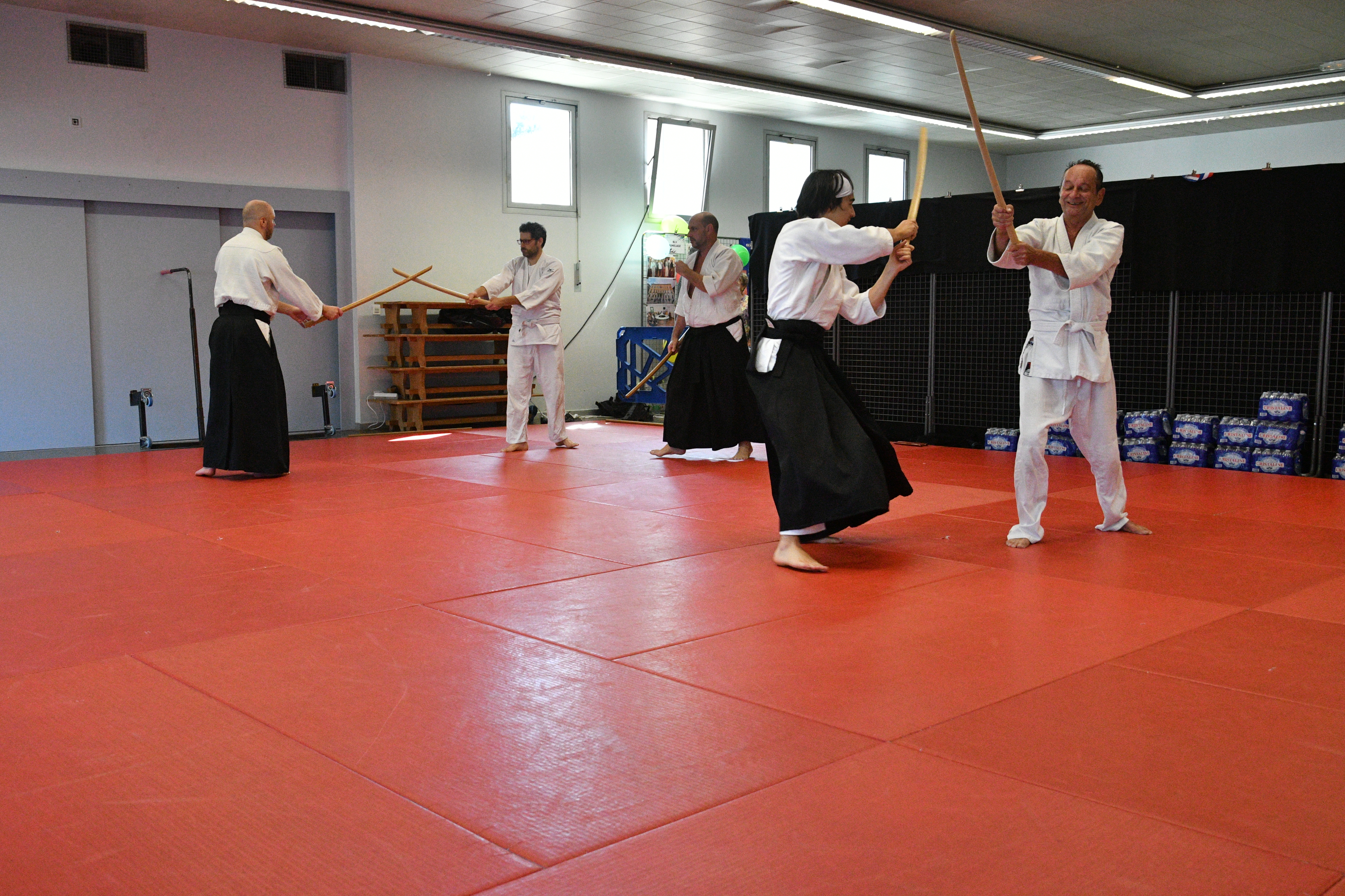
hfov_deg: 57.2
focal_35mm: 33
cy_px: 448
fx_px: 1233
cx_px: 672
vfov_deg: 40.0
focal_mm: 22
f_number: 5.6
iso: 2800
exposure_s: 1/250
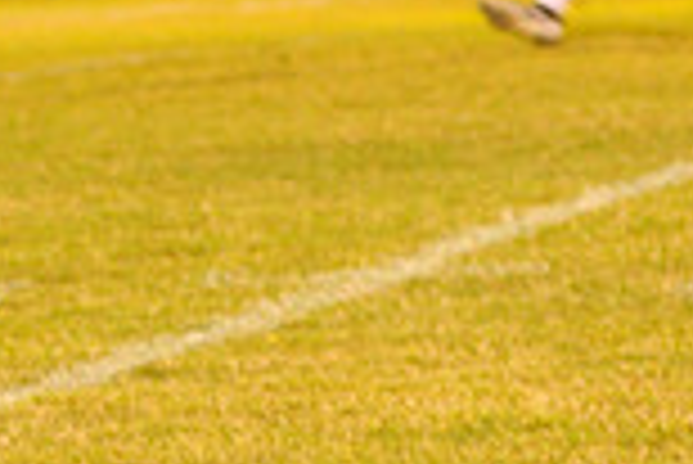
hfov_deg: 4.8
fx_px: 8112
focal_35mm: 421
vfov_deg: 3.3
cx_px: -558
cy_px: 77
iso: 5000
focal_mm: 112
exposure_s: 1/160
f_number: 5
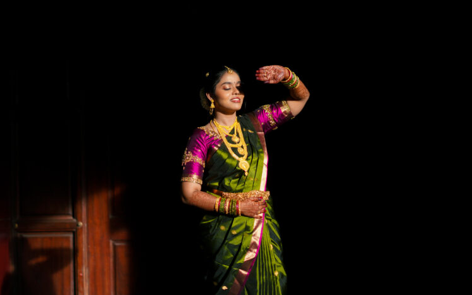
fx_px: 900
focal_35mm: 70
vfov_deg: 18.6
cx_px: 166
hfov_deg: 29.2
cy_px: 144
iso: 160
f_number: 1.8
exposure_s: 1/1250
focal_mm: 50
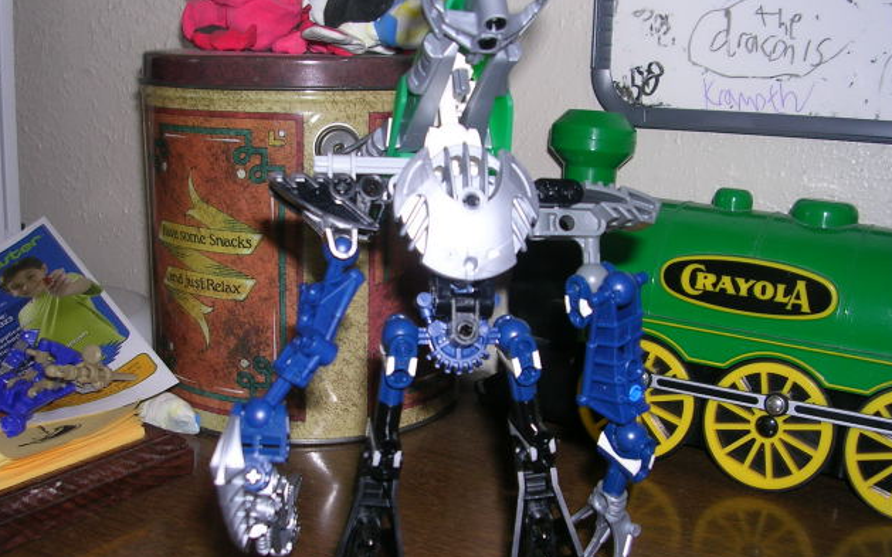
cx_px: 450
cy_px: 303
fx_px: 997
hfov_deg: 48.2
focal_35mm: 41
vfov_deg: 31.2
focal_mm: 5.8
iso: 50
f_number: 2.8
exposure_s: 1/60.1
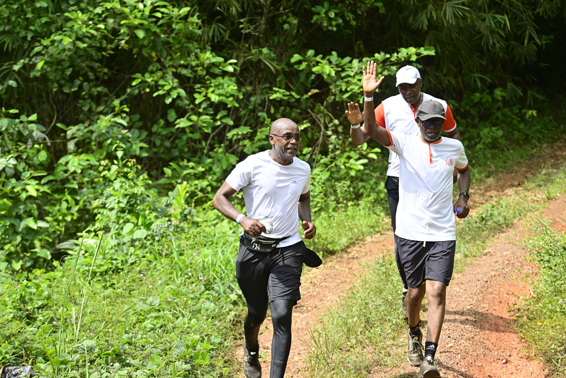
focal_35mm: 110
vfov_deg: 12.5
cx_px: 283
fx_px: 1729
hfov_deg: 18.6
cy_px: 189
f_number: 4
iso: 64
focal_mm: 110
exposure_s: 1/320
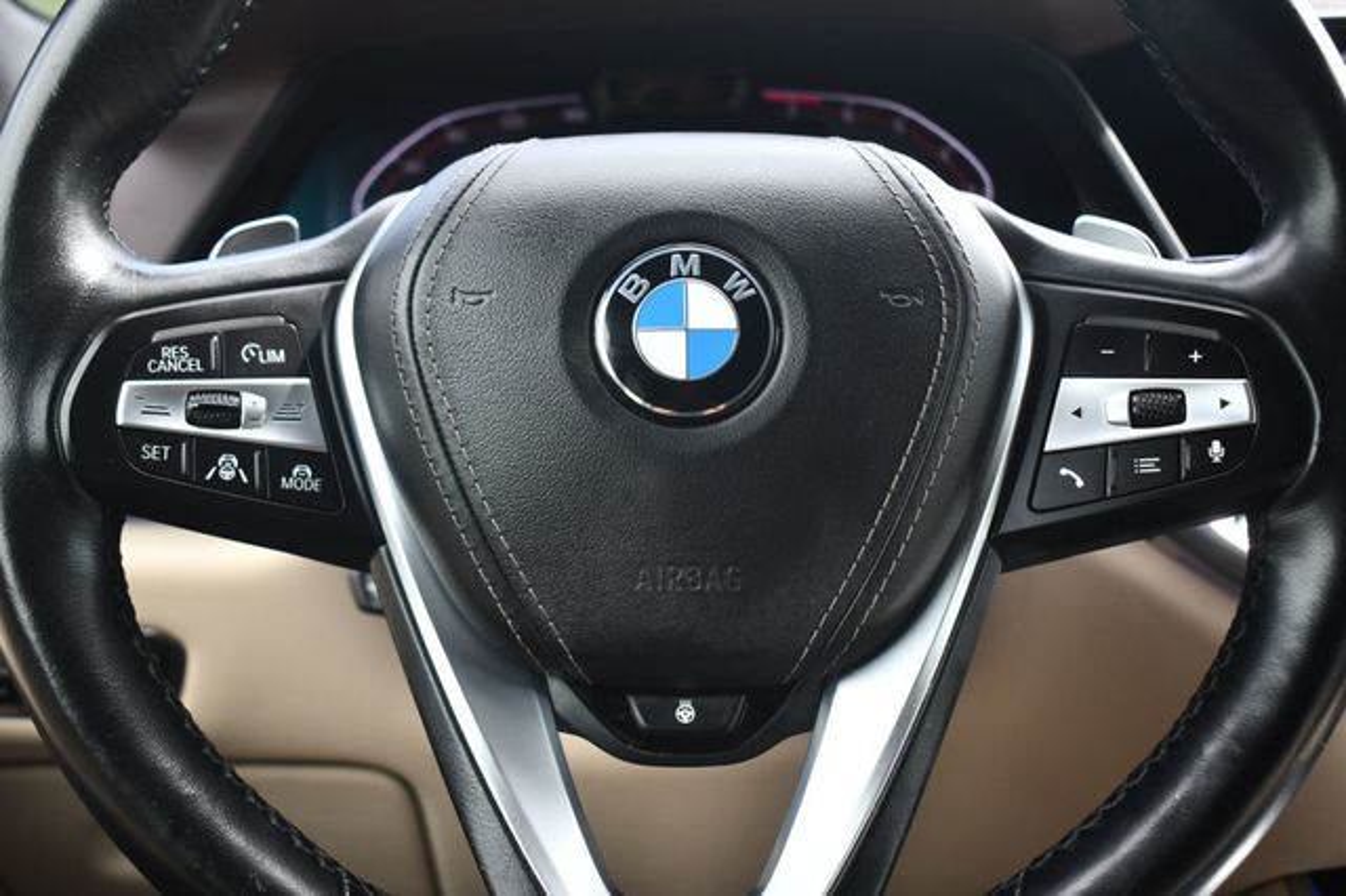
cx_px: 673
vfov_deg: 29.8
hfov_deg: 43.6
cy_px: 448
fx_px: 1682
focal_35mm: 45
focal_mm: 30
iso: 500
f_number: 4.2
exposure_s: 1/250
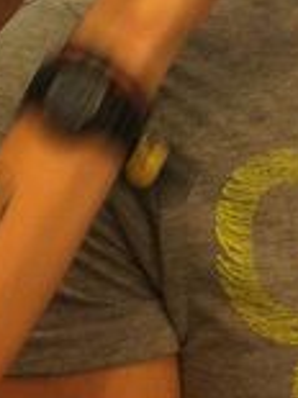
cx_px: 44
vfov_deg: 9.6
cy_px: -389
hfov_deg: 7.7
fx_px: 2218
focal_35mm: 193
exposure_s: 1/15
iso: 100
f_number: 2.8
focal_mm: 3.85
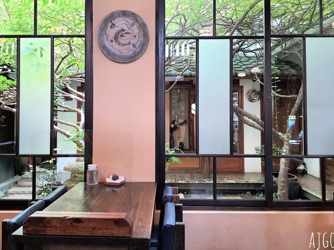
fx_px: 299
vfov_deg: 45.3
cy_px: 105
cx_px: 156
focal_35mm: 31
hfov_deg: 58.3
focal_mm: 4.32
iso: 320
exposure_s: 1/120
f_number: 1.7
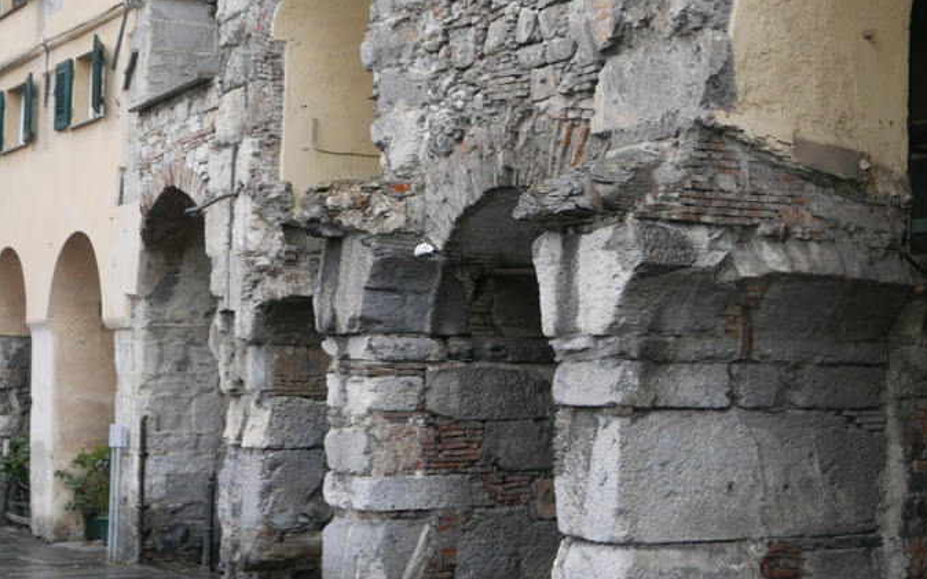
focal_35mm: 67
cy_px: 217
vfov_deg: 19.4
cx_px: 668
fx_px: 1692
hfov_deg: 30.2
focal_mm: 16.5
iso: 200
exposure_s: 1/80
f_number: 2.4
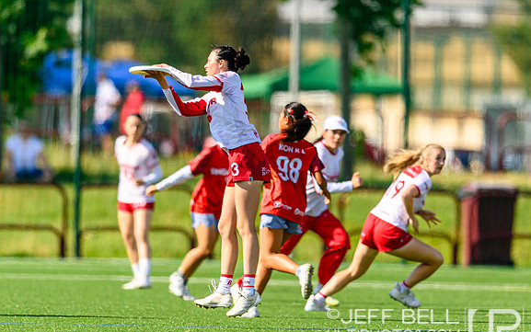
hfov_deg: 3.4
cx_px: 275
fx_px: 9018
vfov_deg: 2.1
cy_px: 145
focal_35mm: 623
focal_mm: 400
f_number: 3.2
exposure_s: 1/1600
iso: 100
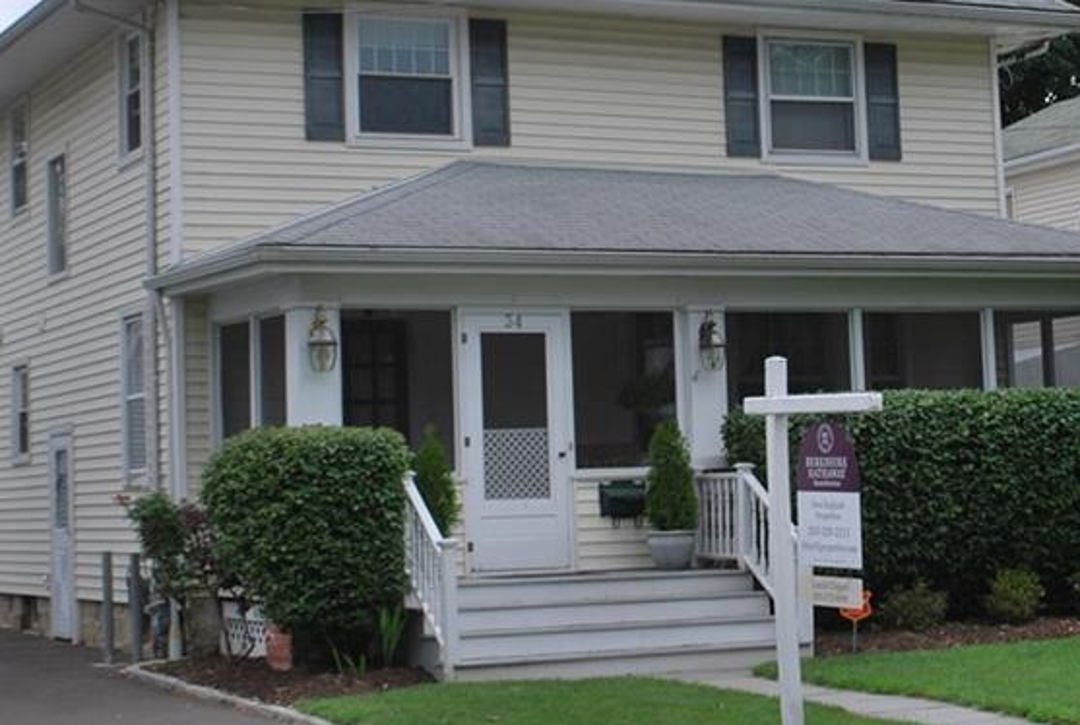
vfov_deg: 17.1
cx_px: 574
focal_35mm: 80
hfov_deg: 25.3
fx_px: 2403
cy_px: 168
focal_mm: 29
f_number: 8
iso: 100
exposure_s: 1/250
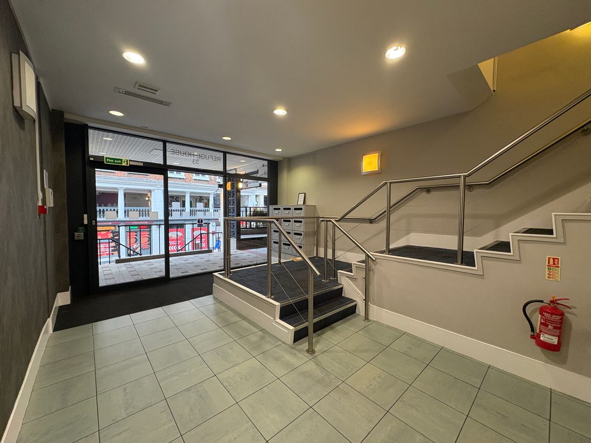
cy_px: 222
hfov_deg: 102.1
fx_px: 239
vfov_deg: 85.7
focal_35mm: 14
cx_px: 296
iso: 200
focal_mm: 2.22
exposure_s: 1/50
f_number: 2.2
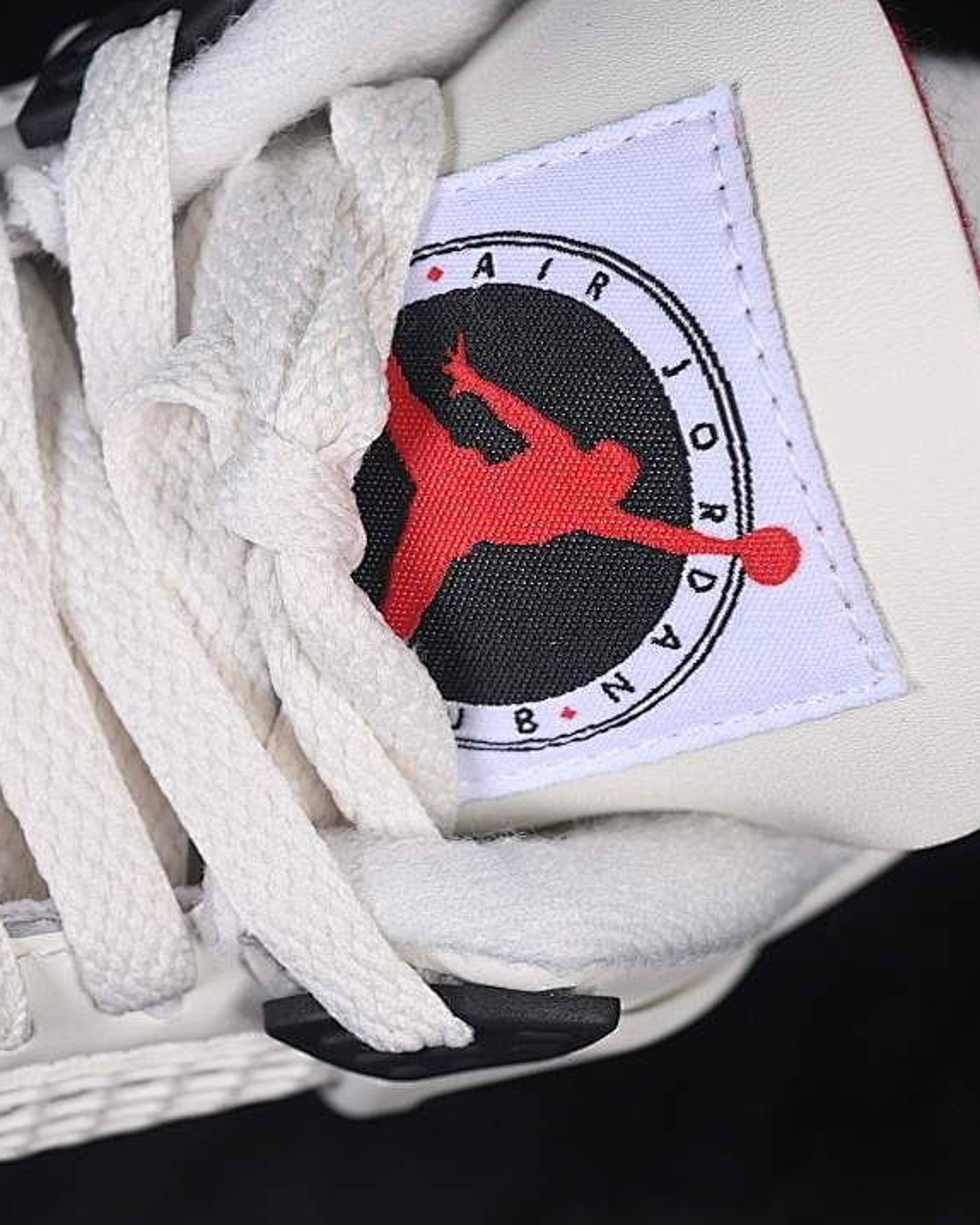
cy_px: 613
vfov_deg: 18.1
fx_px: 3841
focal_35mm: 106
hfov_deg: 14.5
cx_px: 191
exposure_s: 1/80
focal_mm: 50
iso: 160
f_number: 7.1
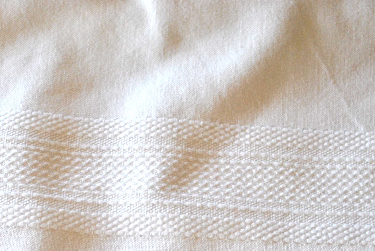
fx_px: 1303
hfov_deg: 16.3
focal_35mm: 125
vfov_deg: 10.9
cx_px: 126
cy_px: 250
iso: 400
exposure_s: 1/50
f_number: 5.3
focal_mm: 40
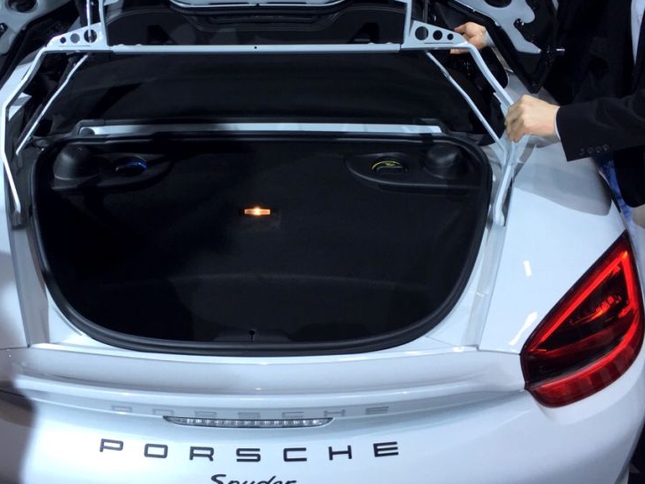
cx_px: 254
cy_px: 194
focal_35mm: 41
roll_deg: +1.4
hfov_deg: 45.5
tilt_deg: -31.5
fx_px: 764
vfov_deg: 35.0
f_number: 2.2
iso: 50
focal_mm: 4.15
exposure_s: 1/120
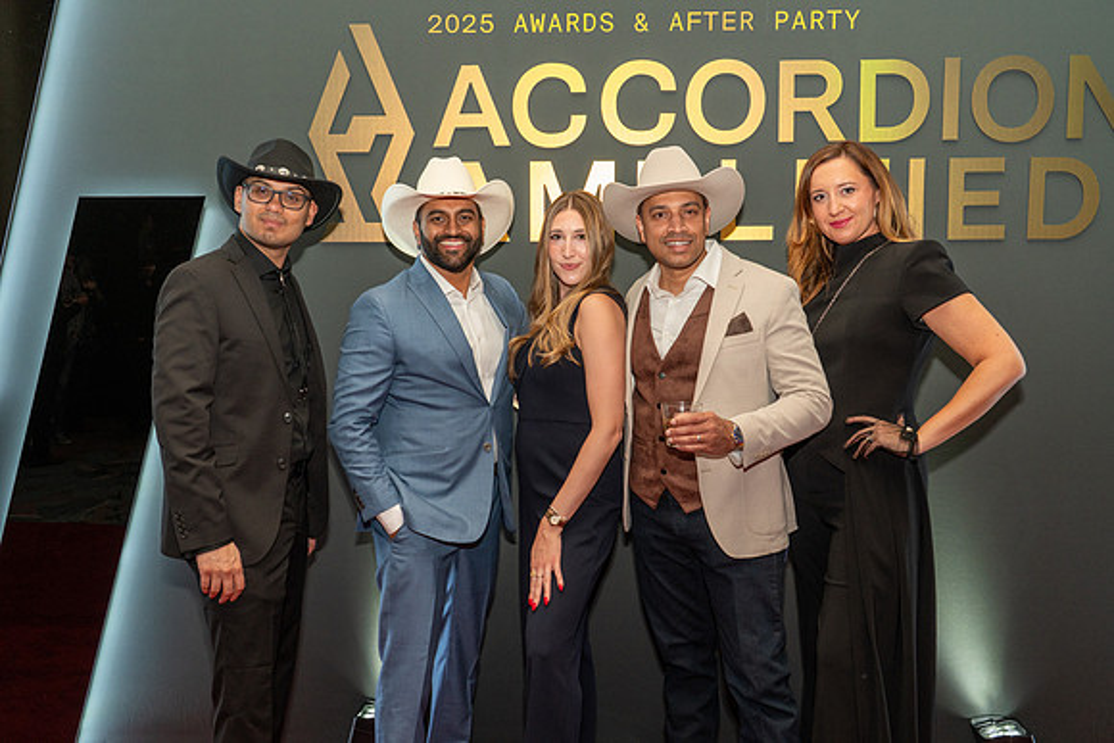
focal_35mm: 32
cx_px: 557
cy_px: 372
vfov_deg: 41.1
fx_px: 990
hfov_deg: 58.7
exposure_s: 1/100
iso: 1600
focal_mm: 32
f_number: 5.6
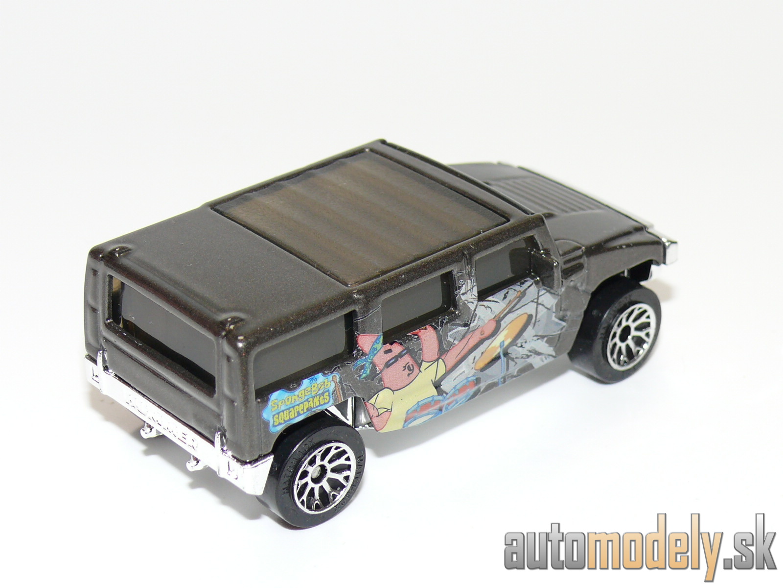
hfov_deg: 21.1
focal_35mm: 93
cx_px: 392
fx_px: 2104
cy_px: 294
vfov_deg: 15.9
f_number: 4
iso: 100
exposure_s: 1/30
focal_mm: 12.7
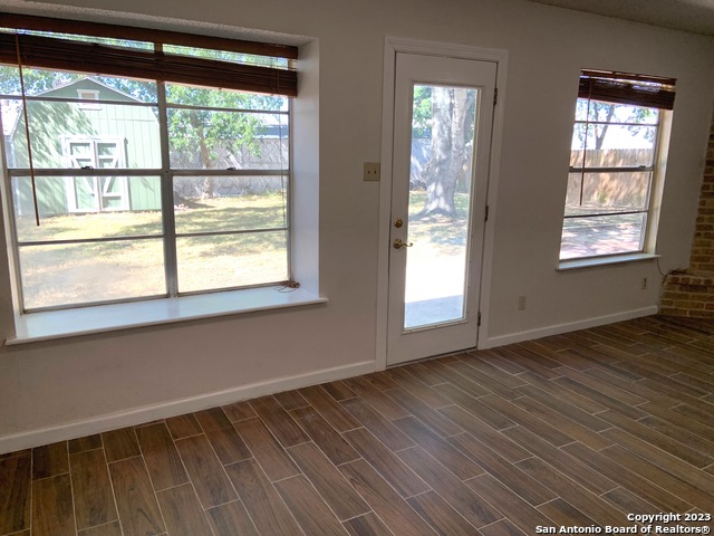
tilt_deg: -11.8
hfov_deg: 67.3
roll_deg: -0.3
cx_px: 357
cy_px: 268
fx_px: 536
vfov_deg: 53.1
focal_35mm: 26
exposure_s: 1/122
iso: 25
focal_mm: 4.25
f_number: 1.8
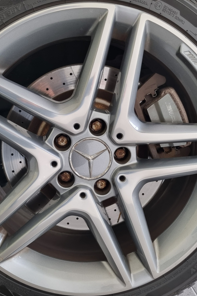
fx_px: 304
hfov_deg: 35.8
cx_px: 78
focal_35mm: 37
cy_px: 149
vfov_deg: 51.9
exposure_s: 1/100
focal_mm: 5.4
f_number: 1.8
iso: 160
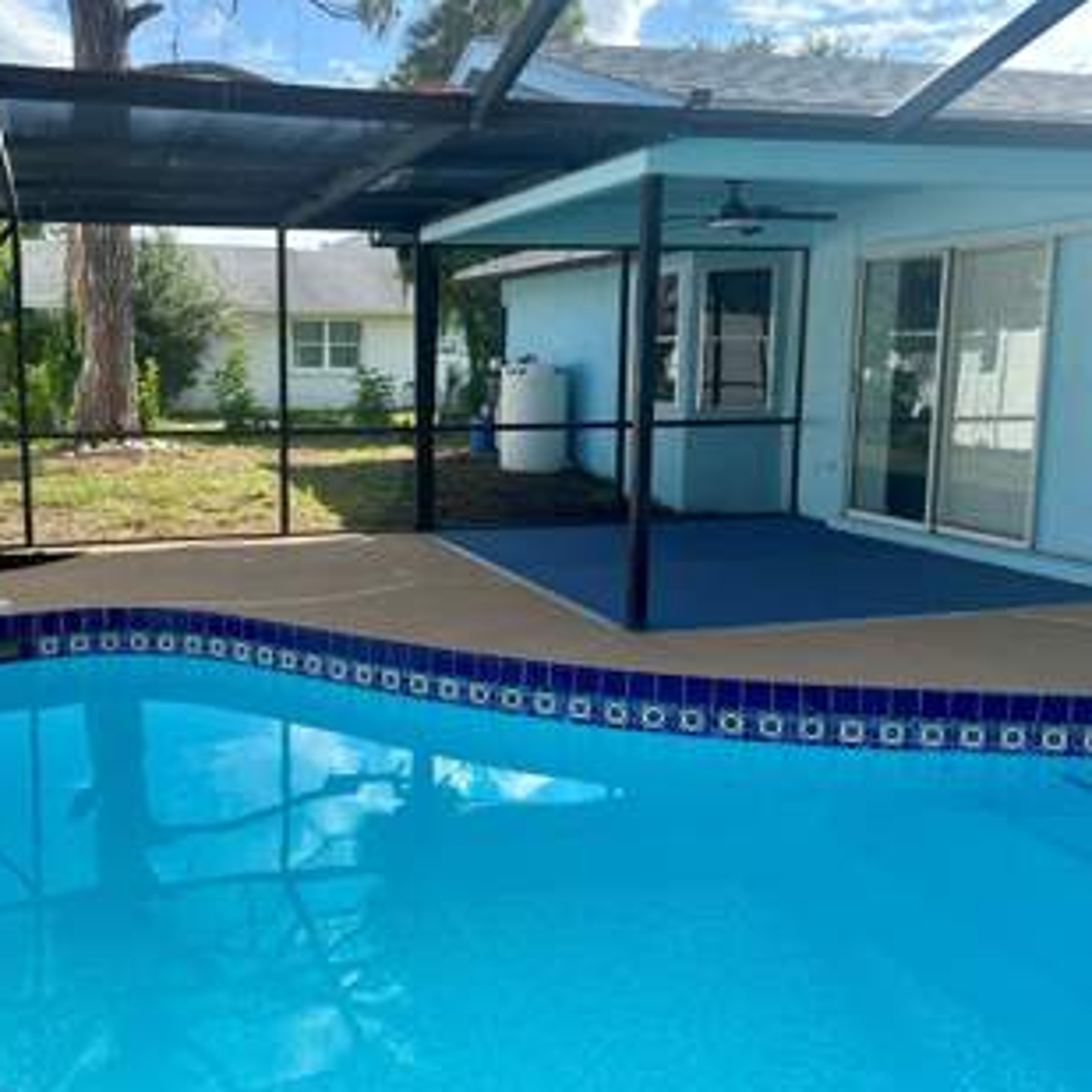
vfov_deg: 49.7
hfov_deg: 48.8
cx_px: 357
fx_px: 1178
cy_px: 519
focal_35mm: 33
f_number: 1.78
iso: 80
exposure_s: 1/1256
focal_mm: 6.86
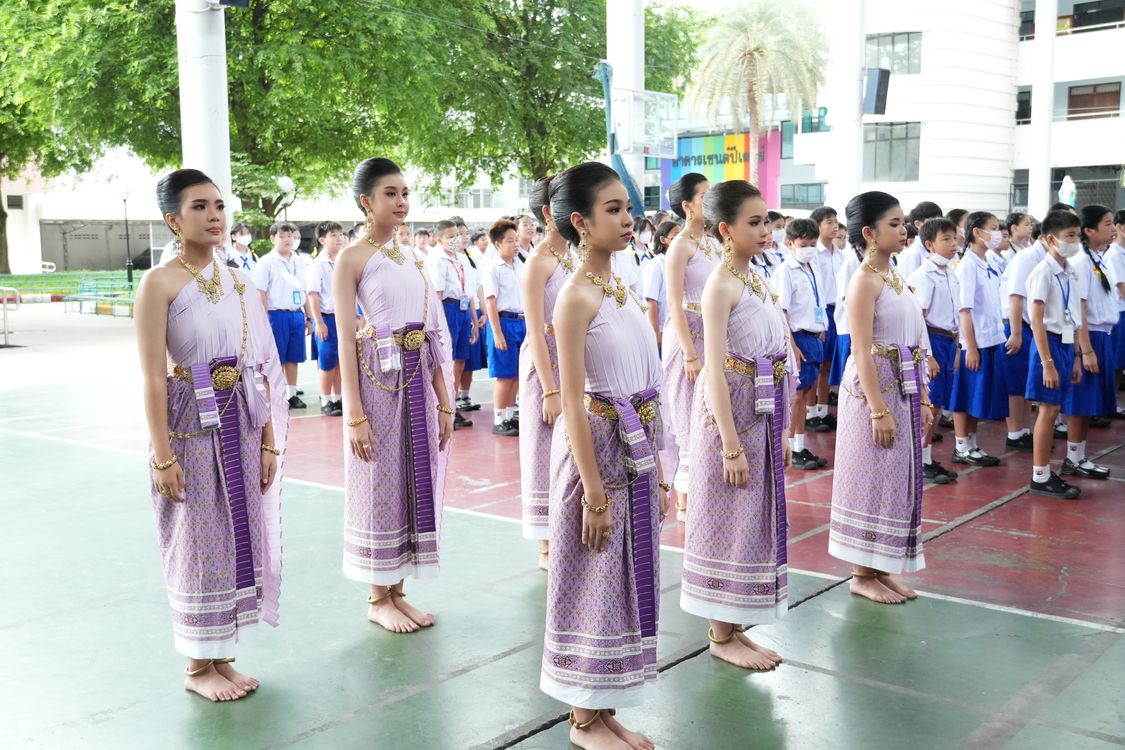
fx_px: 1219
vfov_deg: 34.2
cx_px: 562
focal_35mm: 39
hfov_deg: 49.6
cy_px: 375
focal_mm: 26
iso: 2500
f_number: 4
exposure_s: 1/250
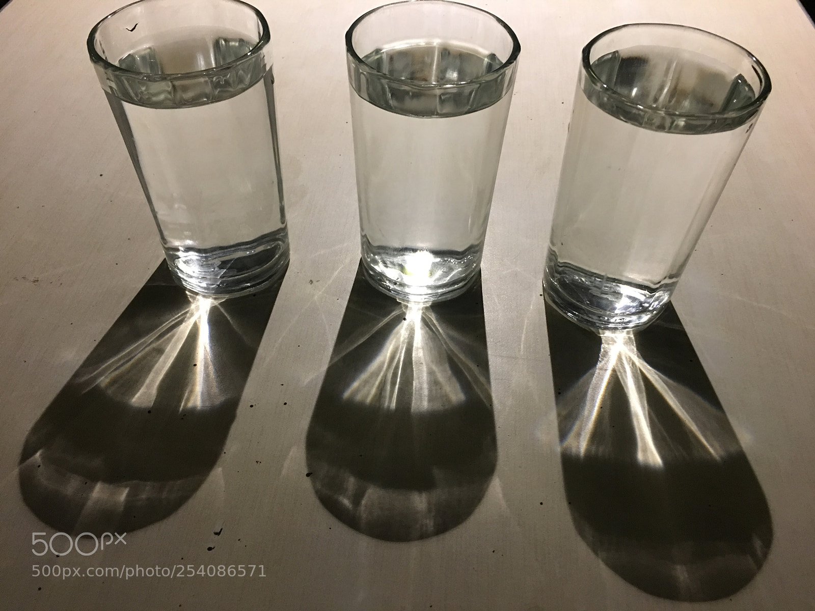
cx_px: 408
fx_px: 683
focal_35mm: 29
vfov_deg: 48.2
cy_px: 306
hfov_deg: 61.7
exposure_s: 1/8
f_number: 2.2
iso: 100
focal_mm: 4.15
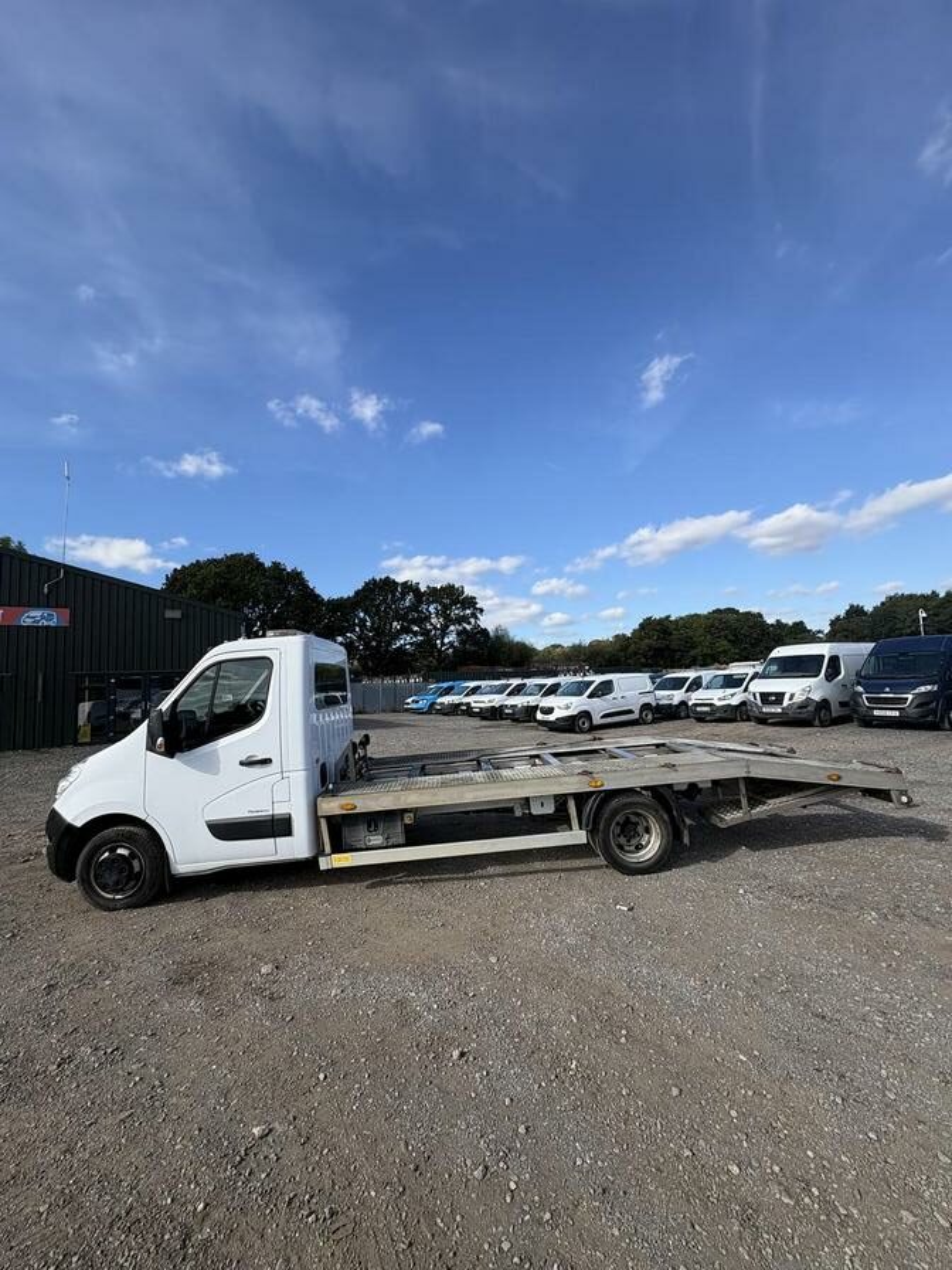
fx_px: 513
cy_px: 635
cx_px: 476
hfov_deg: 85.7
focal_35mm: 14
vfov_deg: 102.1
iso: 50
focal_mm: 2.22
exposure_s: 1/1567
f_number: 2.2
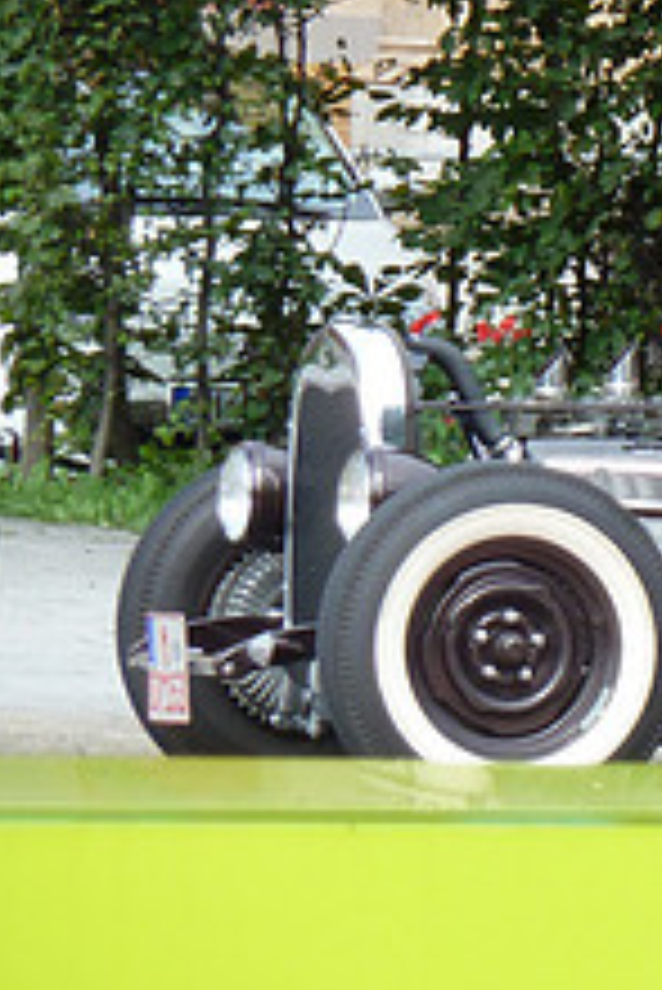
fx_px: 16991
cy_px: 209
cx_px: 1121
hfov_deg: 2.2
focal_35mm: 617
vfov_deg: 3.3
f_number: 4.6
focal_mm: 37
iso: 80
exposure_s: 1/125
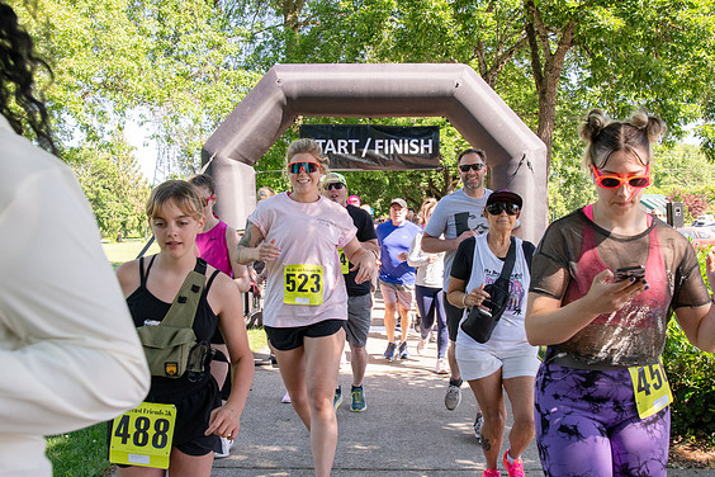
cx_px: 358
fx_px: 735
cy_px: 238
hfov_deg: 51.9
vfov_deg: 35.9
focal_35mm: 37
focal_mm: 24
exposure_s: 1/400
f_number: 5.6
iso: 500
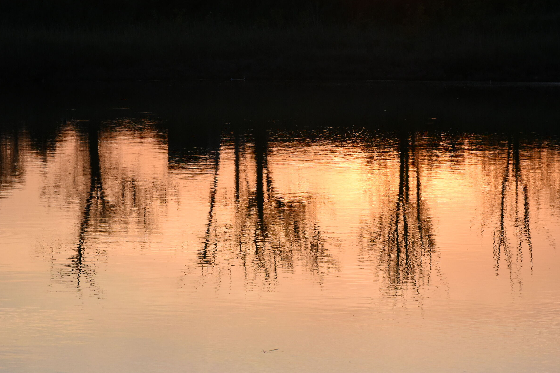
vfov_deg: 8.0
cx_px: 279
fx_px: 2660
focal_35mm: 171
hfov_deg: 12.0
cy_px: 187
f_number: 20
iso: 6400
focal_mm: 170
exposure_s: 1/2000
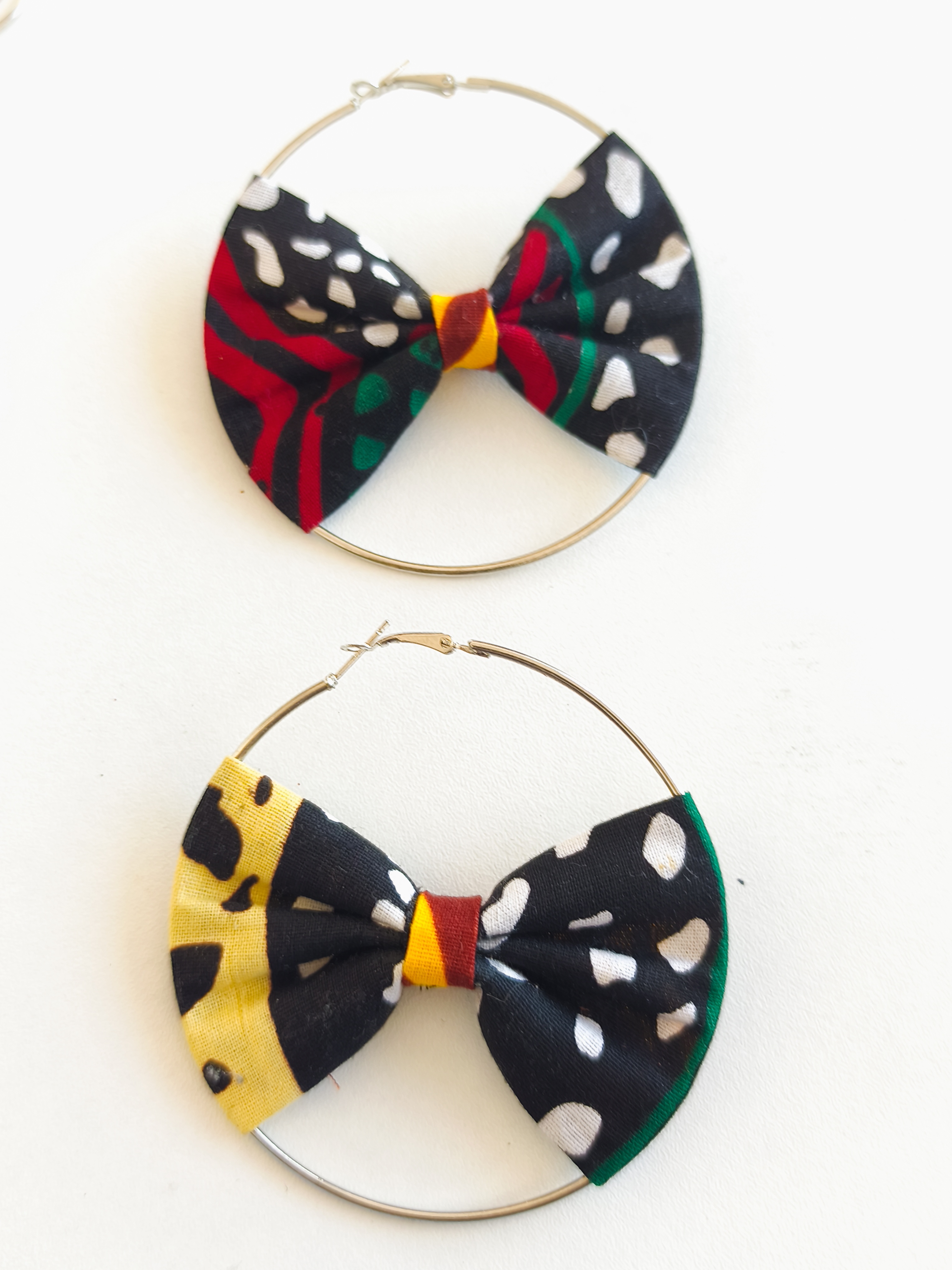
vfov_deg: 56.8
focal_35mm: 32
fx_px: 1173
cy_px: 635
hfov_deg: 44.2
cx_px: 476
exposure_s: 1/10
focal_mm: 6.14
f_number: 1.65
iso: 50
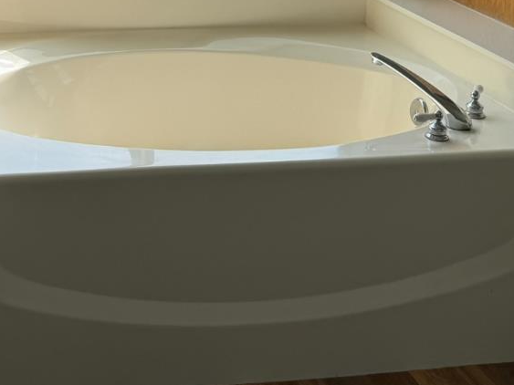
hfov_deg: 28.7
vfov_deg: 20.7
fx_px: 950
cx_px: 26
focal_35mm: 64
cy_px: -125
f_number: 1.78
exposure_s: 1/1727
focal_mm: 6.76
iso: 100
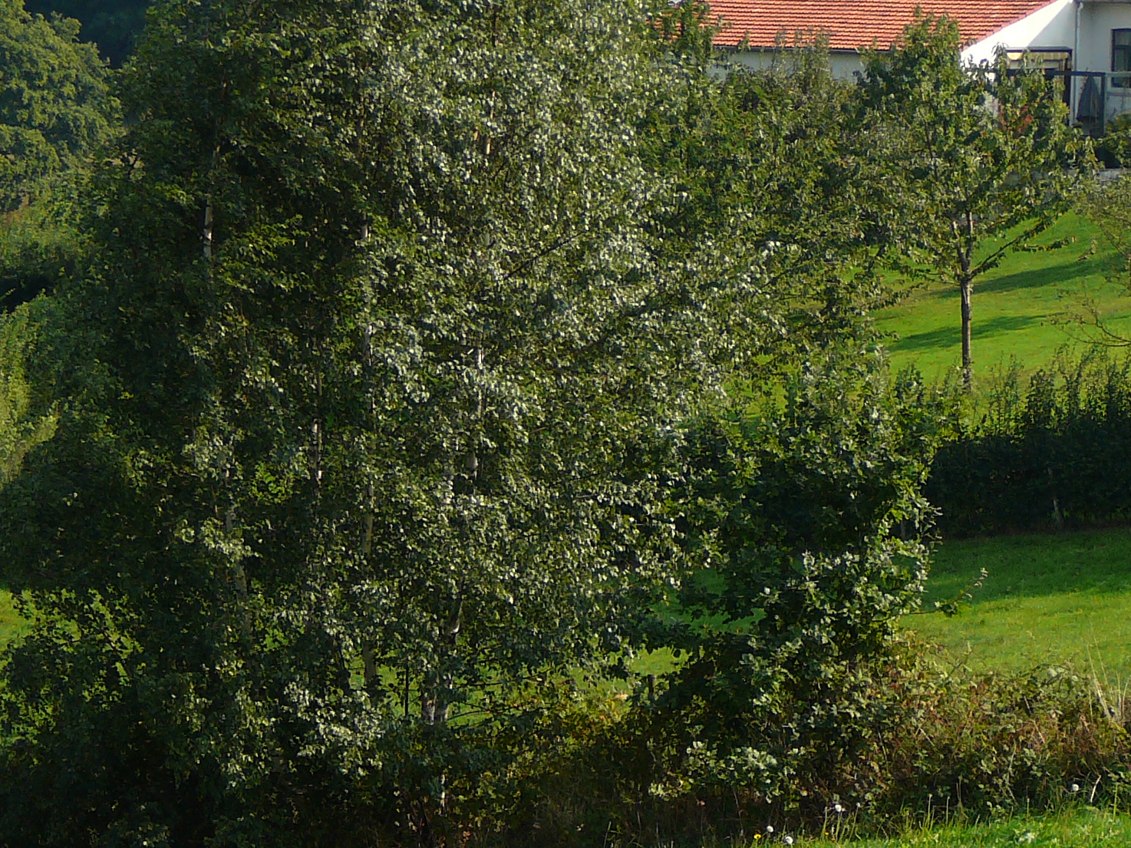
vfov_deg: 7.2
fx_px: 6697
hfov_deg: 9.6
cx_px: 789
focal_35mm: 205
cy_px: 228
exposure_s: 1/400
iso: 80
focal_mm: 17.6
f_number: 3.9
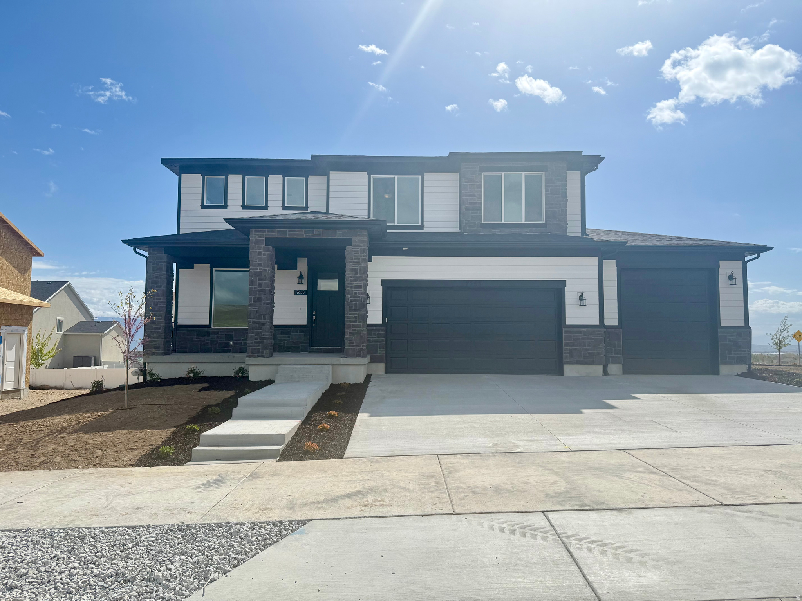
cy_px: 300
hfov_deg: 71.6
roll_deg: +0.1
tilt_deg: +3.9
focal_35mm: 24
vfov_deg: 56.8
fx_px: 556
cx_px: 401
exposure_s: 1/6711
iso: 100
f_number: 1.78
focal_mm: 6.76
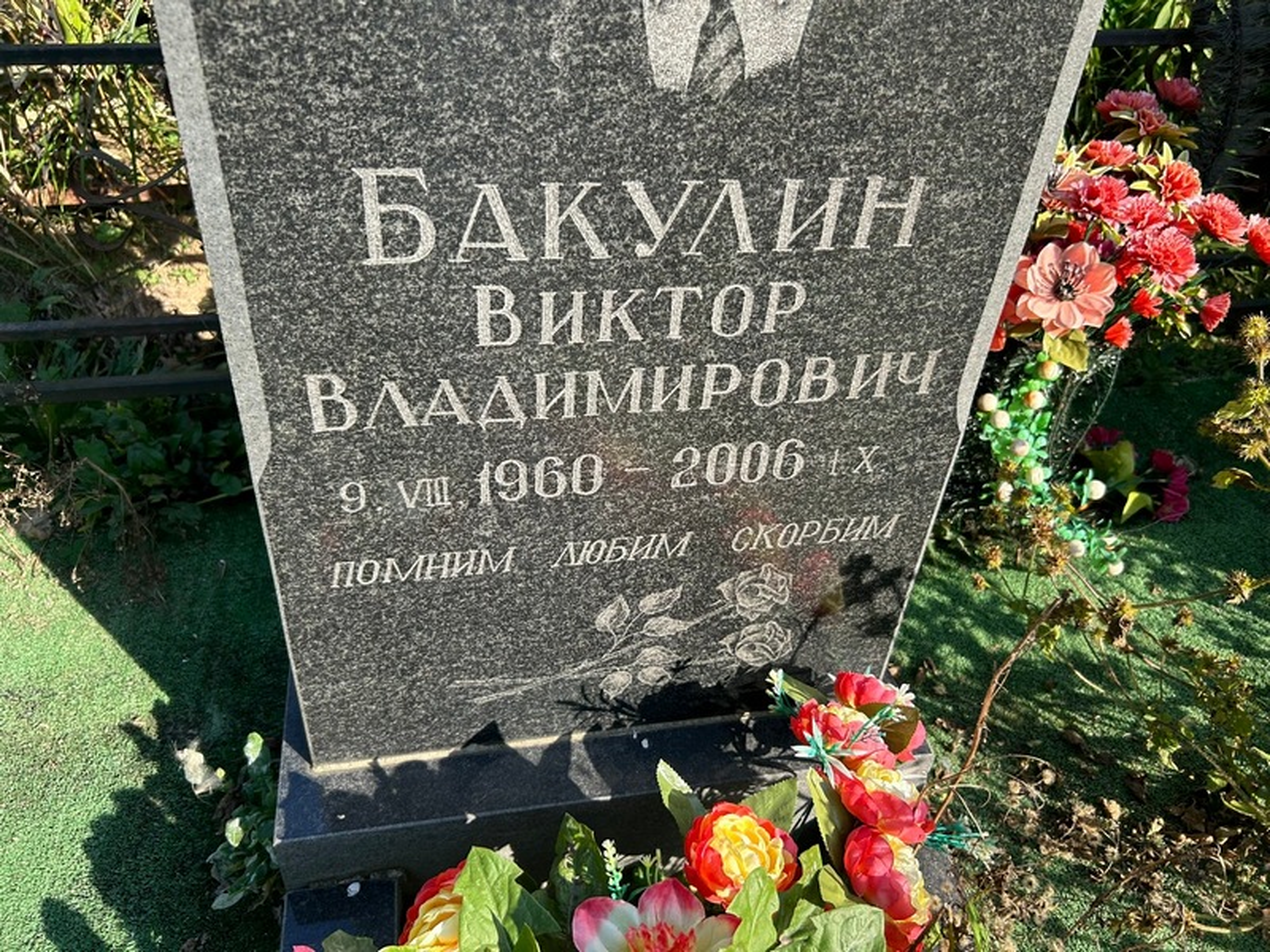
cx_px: 635
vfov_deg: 53.1
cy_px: 476
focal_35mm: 26
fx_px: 954
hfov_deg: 67.3
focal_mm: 5.7
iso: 50
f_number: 1.5
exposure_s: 1/1224
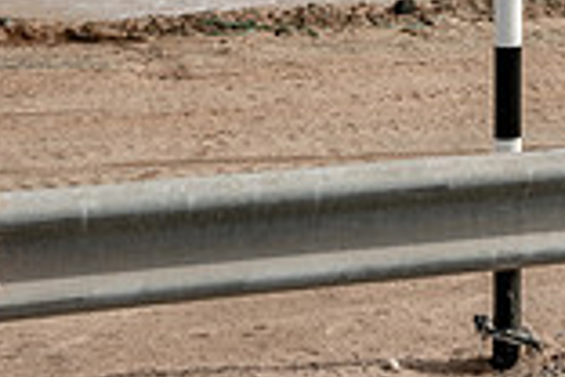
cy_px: -169
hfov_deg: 16.7
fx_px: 1820
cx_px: 712
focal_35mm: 116
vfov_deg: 11.4
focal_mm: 28
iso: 100
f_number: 20
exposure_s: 1/60
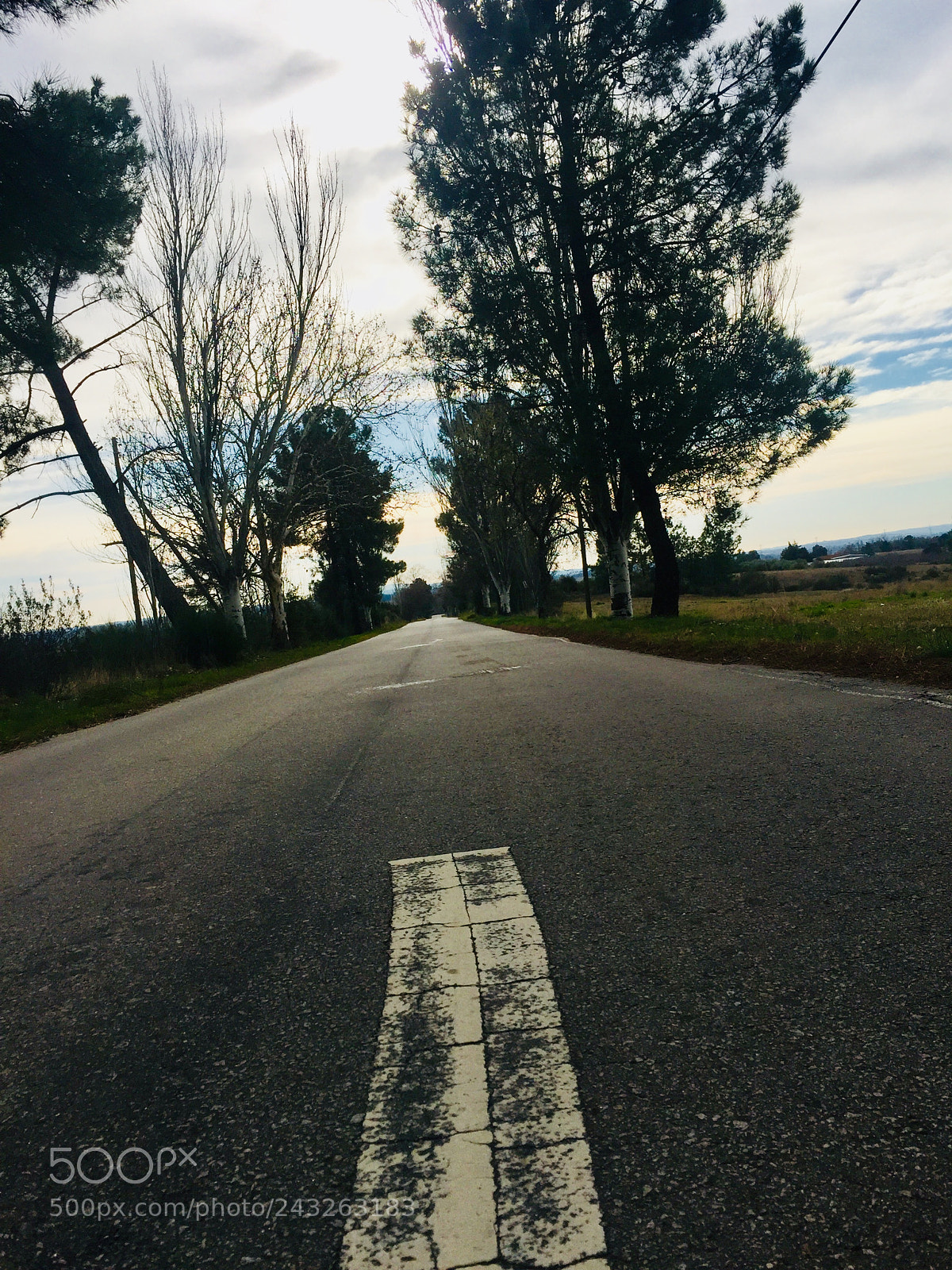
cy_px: 635
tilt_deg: -1.9
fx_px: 1063
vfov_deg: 61.7
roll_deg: +6.3
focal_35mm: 29
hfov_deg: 48.2
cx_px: 476
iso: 32
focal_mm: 4.15
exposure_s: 1/2326
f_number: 2.2
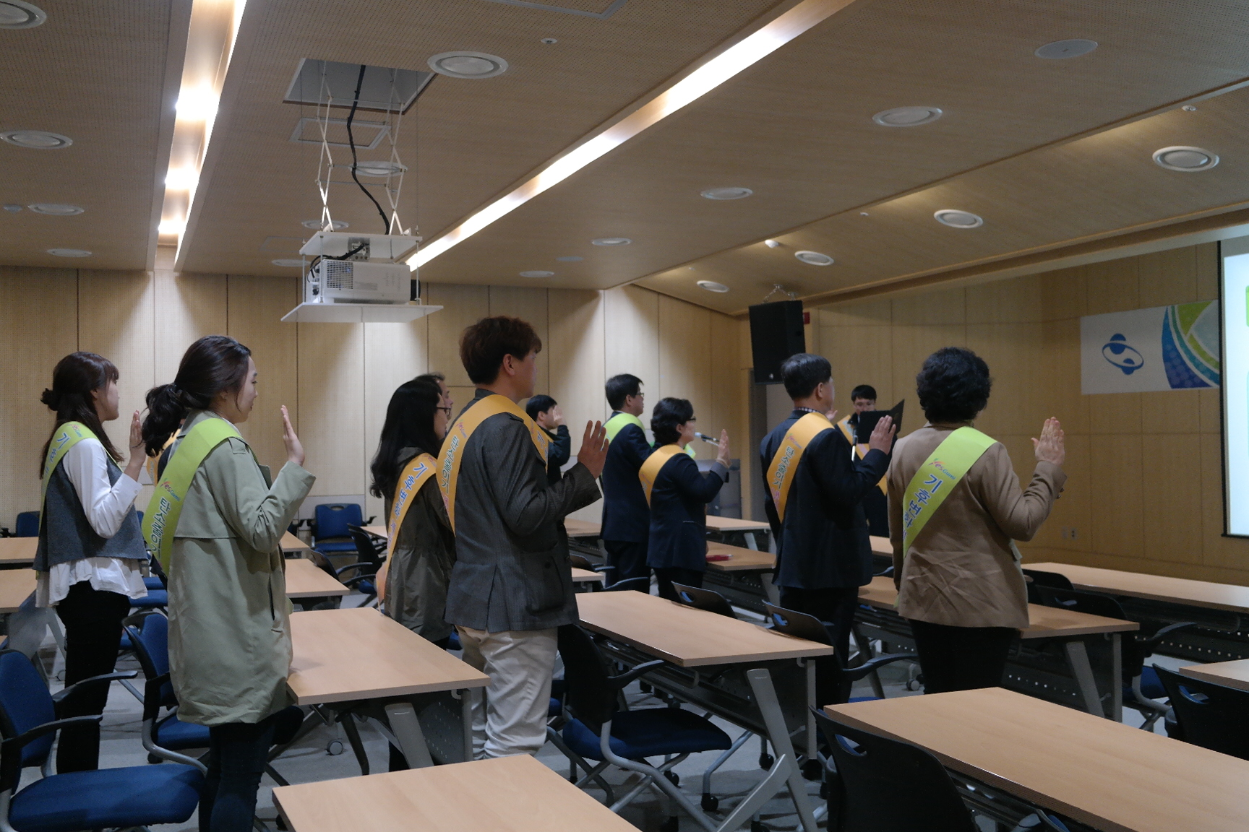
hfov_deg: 57.2
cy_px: 416
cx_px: 624
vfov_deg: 40.0
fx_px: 1145
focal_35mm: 33
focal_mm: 22
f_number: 3.5
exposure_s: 1/40
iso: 800
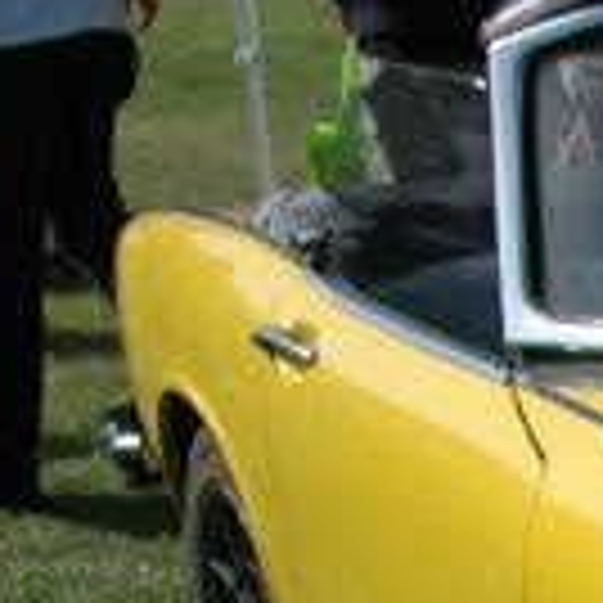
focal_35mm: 137
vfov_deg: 12.2
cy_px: 855
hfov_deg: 11.1
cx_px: 1354
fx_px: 2700
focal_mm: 20
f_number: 4.5
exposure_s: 1/2000
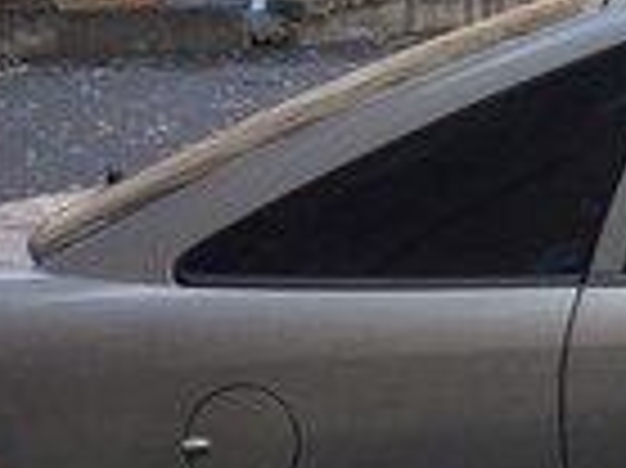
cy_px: 304
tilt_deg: -11.5
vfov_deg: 10.7
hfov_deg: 12.4
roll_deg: -4.7
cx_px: 1302
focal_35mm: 138
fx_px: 2493
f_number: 2.2
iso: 32
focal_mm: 4.15
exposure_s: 1/276
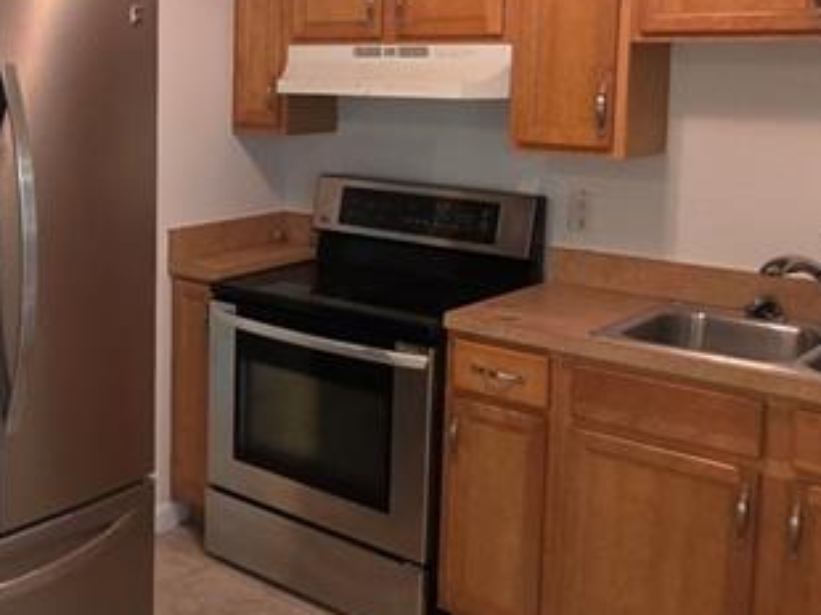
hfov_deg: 39.6
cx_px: 34
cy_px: 178
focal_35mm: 43
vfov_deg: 33.1
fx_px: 1019
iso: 160
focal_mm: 2.2
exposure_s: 1/60
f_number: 1.9
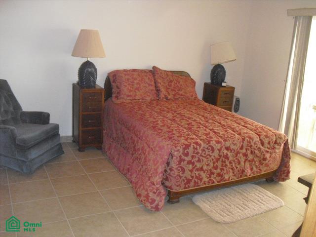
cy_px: 118
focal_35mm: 36
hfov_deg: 51.4
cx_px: 158
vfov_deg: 39.7
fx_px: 329
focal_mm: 6.3
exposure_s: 1/60
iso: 800
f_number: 3.1
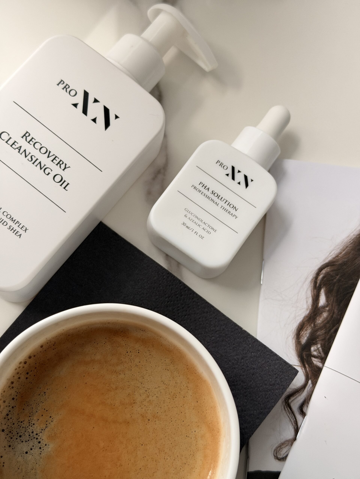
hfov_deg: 30.3
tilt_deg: -74.8
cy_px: 240
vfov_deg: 39.7
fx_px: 666
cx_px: 180
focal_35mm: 48
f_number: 1.78
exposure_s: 1/41
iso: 250
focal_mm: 6.76
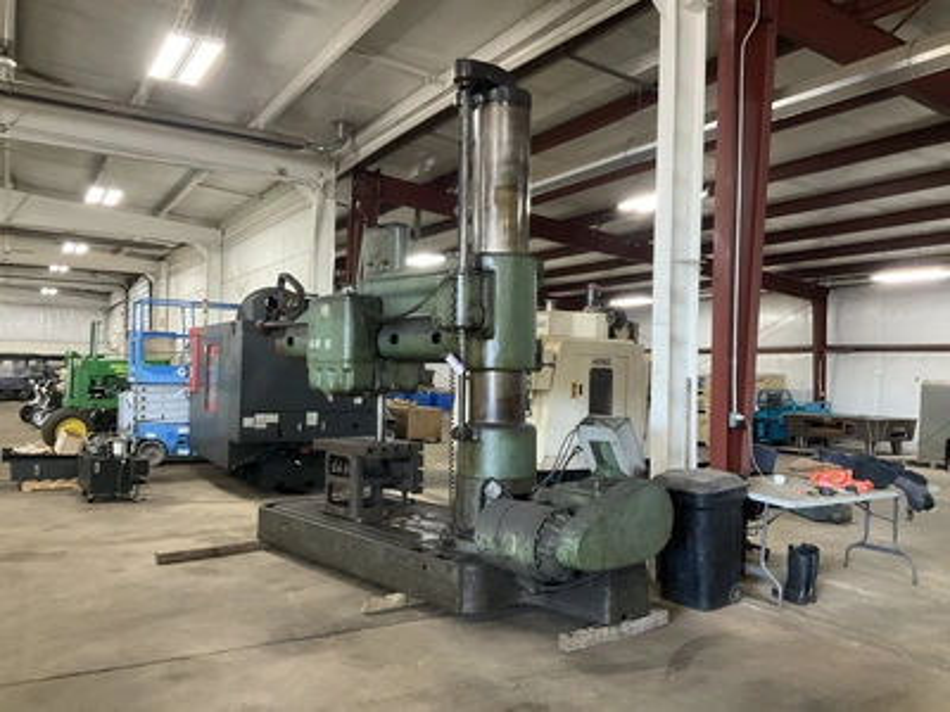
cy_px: 356
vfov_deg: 48.2
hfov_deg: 61.7
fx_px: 796
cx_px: 475
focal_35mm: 29
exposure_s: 1/60
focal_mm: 3
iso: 250
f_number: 1.8
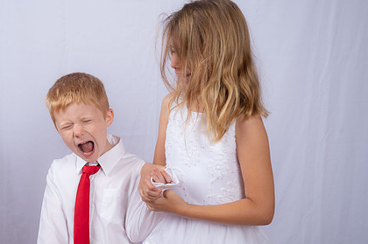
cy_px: 160
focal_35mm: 76
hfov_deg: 26.5
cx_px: 125
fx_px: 776
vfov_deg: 17.9
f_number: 7.1
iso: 250
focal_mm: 55
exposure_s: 1/160
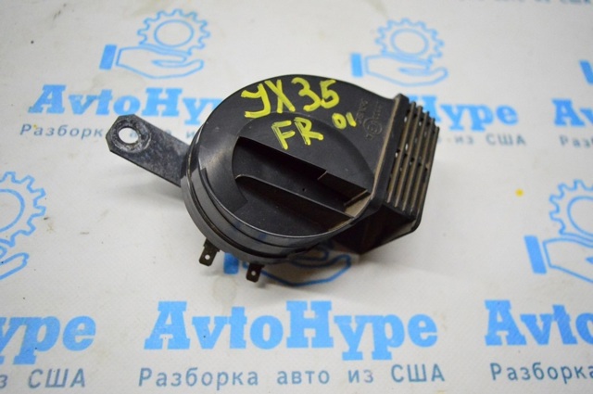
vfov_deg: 47.8
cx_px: 296
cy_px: 197
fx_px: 444
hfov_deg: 67.4
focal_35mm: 27
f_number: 3.5
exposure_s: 1/1000
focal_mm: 18
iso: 6400
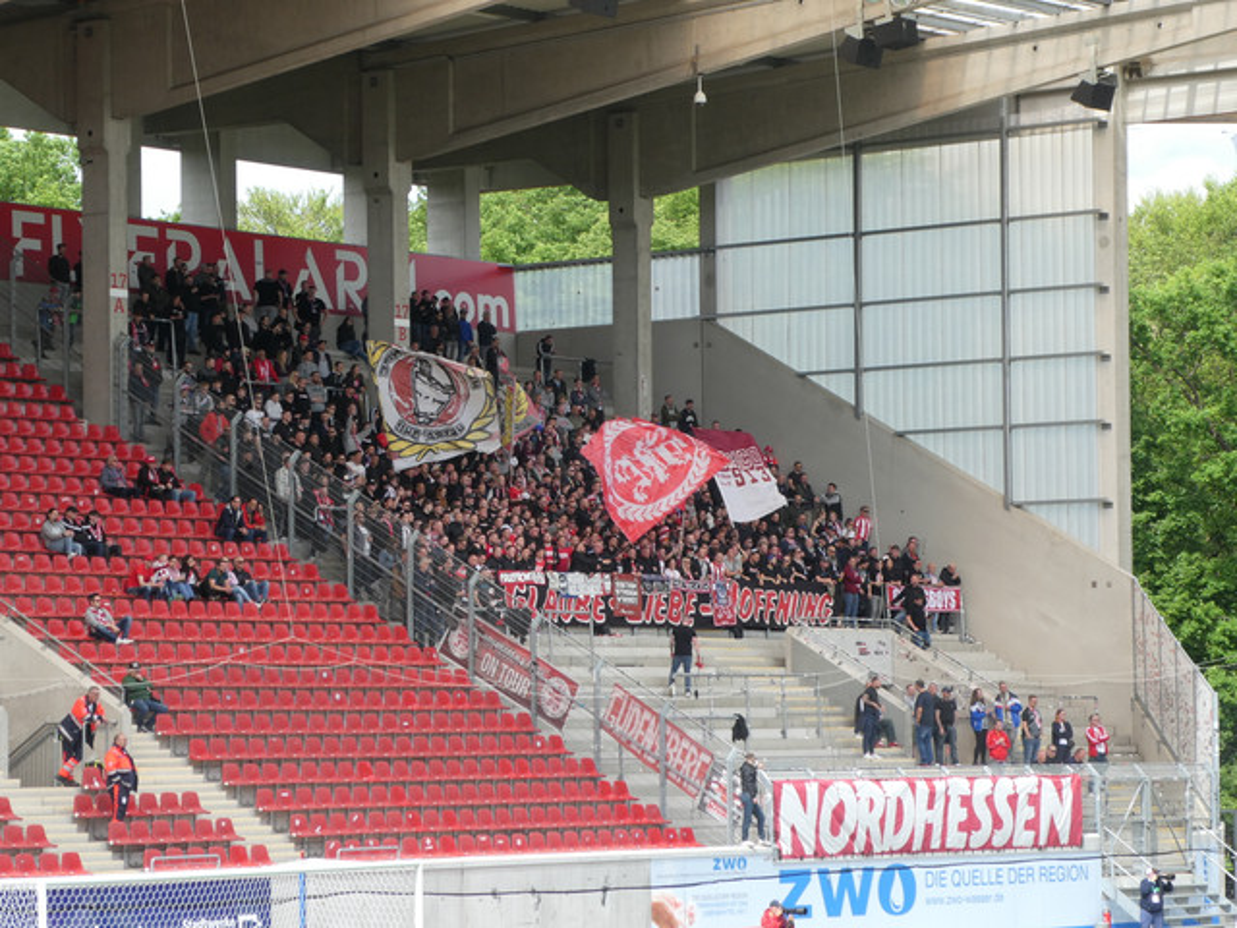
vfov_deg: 12.0
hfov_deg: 15.9
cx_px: 618
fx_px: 4431
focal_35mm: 124
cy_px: 464
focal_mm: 22.3
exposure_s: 1/200
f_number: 5.2
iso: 80
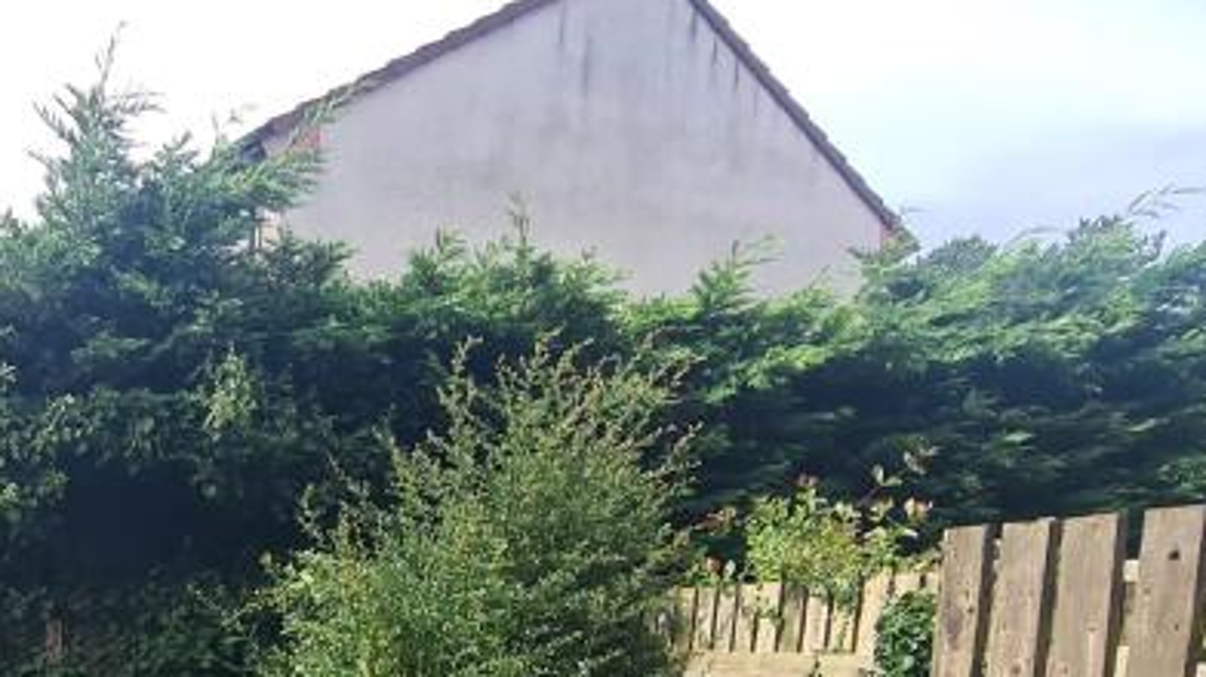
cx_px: 95
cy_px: 782
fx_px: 1183
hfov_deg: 47.8
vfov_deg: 28.4
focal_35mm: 37
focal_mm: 2.2
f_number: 2.2
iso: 50
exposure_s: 1/740
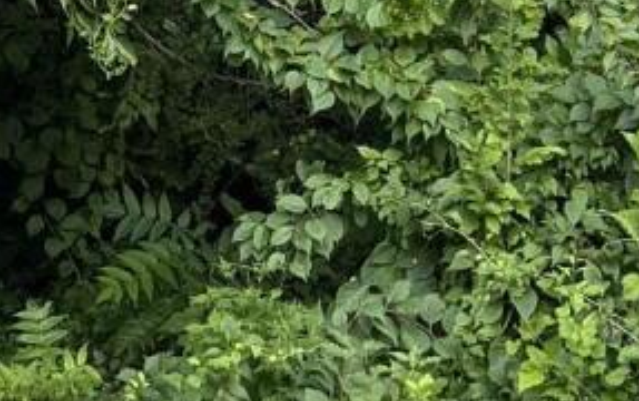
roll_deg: +1.6
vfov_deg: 7.0
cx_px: 120
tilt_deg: +10.9
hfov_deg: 11.8
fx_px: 3085
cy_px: -570
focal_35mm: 177
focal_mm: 6.76
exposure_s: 1/1770
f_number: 1.78
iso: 100
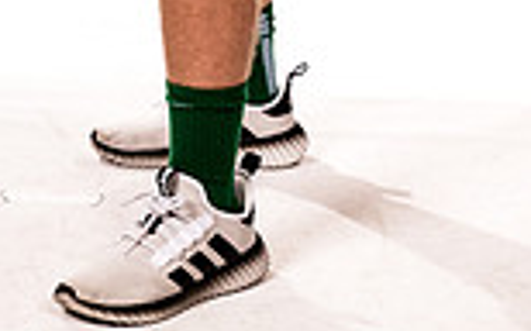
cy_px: -421
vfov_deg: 7.9
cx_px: 45
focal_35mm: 155
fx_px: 2241
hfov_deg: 13.4
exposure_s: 1/400
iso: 800
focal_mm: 52
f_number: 8
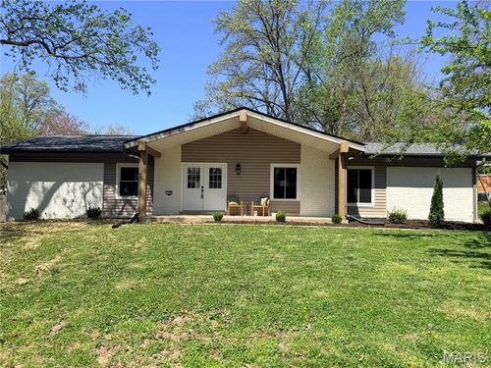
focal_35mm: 24
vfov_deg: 56.8
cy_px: 184
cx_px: 246
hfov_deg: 71.6
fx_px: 340
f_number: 1.78
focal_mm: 6.76
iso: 80
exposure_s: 1/3759
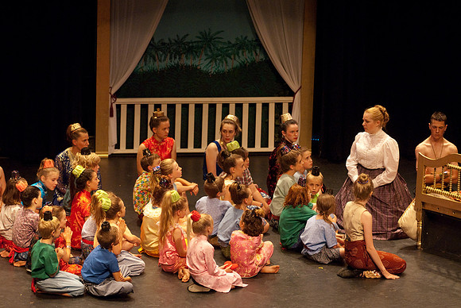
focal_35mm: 150
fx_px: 1923
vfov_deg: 9.2
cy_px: 154
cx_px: 230
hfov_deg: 13.7
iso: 1000
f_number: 2.8
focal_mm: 100
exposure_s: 1/160
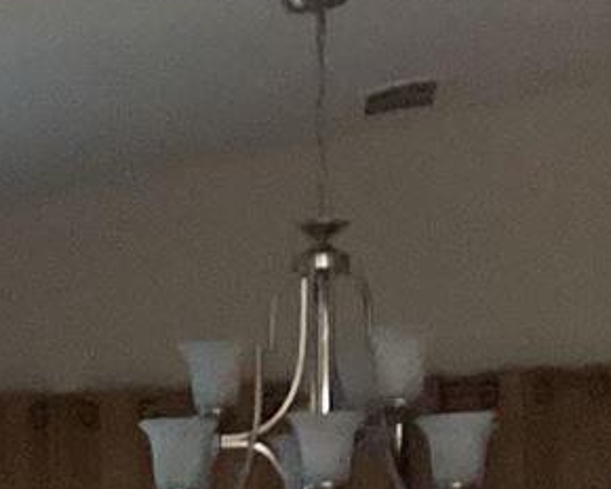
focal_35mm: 214
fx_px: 3870
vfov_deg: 6.7
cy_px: 1284
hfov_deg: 8.9
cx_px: -103
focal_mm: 3.3
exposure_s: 1/40
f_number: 2.4
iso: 400
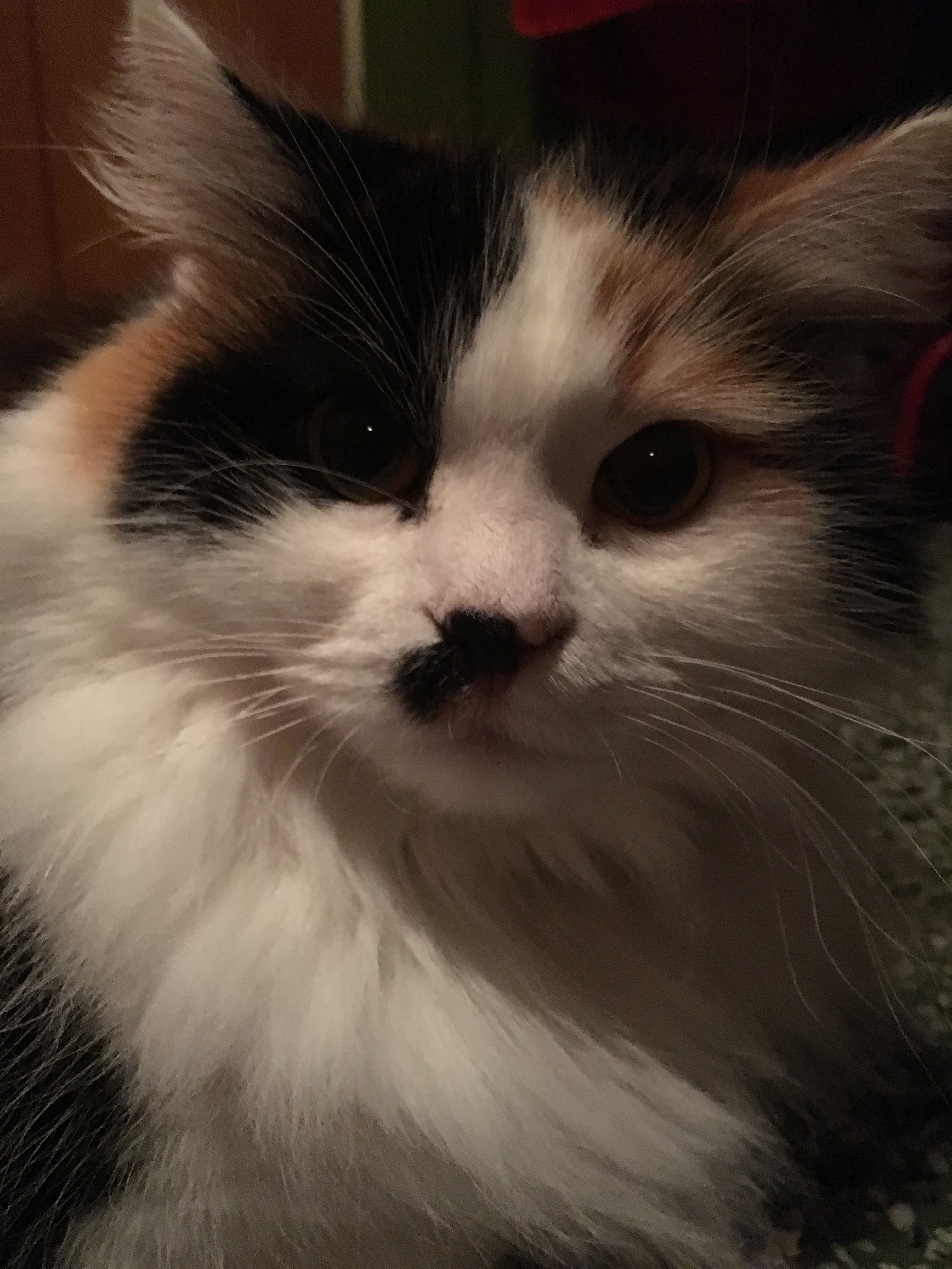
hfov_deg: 48.2
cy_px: 634
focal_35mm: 29
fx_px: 1063
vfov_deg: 61.7
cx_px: 476
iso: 640
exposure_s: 1/17
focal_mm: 4.15
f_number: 2.2
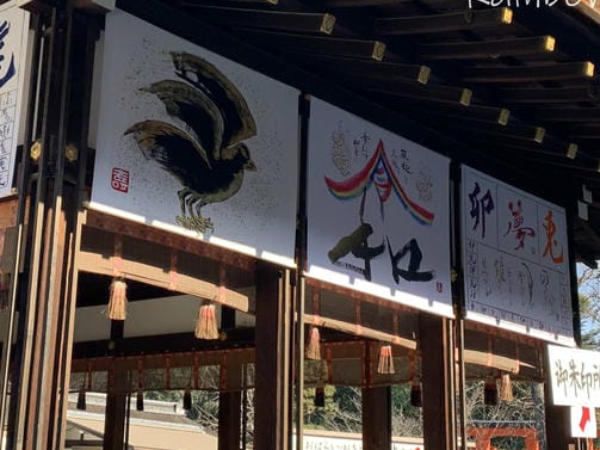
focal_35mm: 62
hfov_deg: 30.6
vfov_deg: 23.6
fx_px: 1074
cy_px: 161
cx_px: 143
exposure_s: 1/368
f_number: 1.8
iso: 25
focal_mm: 4.25
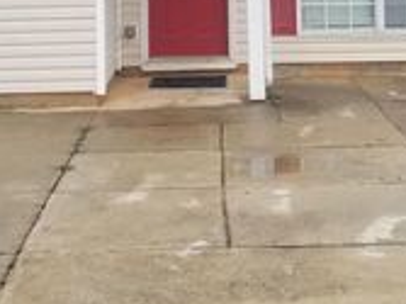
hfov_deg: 25.0
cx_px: 212
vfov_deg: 17.5
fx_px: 914
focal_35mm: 78
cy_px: -106
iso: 50
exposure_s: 1/336
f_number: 1.7
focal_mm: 4.3
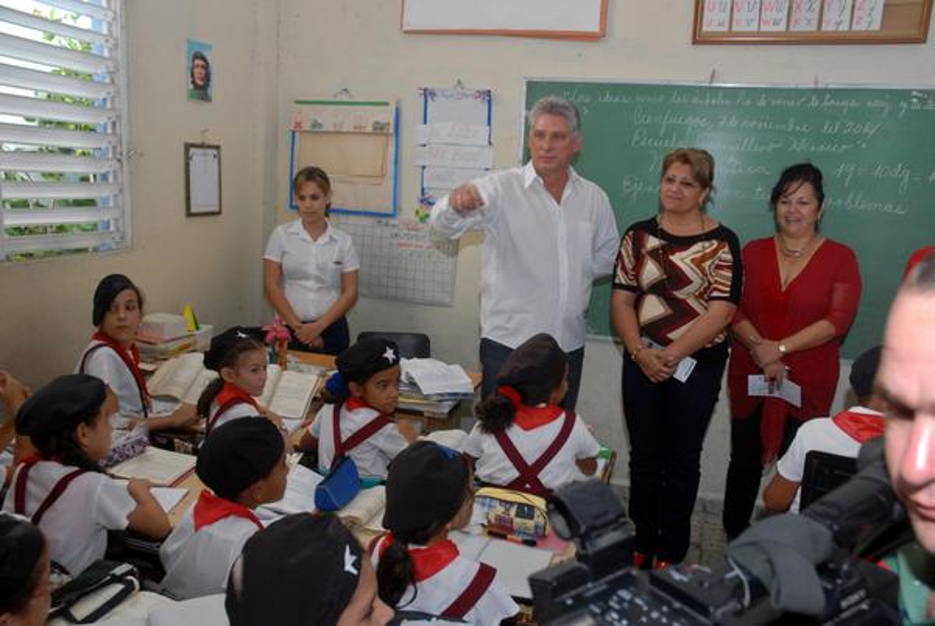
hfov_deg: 57.2
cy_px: 313
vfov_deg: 40.1
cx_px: 468
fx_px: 858
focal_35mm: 33
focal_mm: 22
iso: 400
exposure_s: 1/60
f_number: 5.6
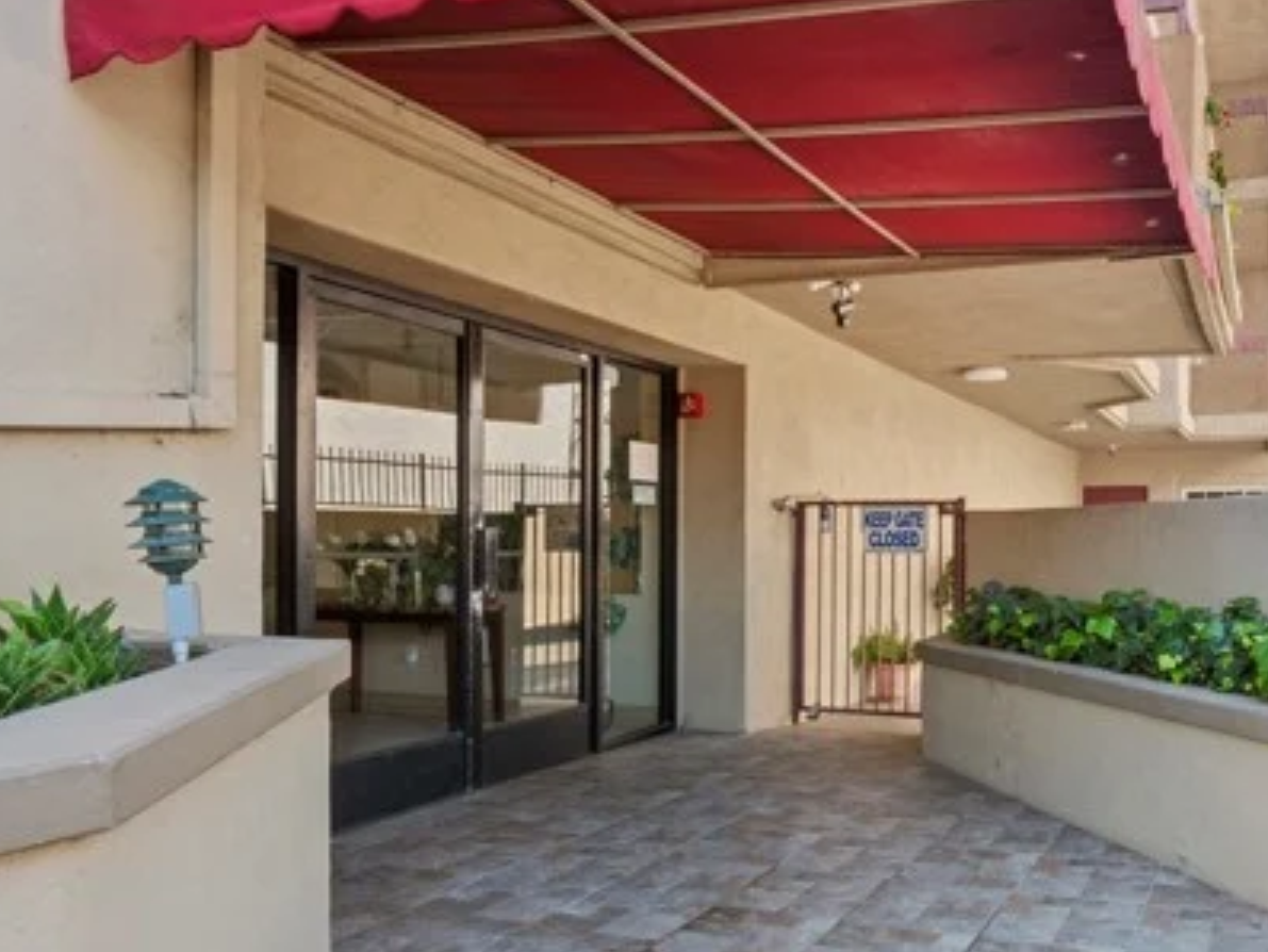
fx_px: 1063
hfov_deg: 58.6
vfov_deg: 48.1
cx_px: 942
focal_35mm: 29
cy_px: 546
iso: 200
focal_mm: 9
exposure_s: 1/30
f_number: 8
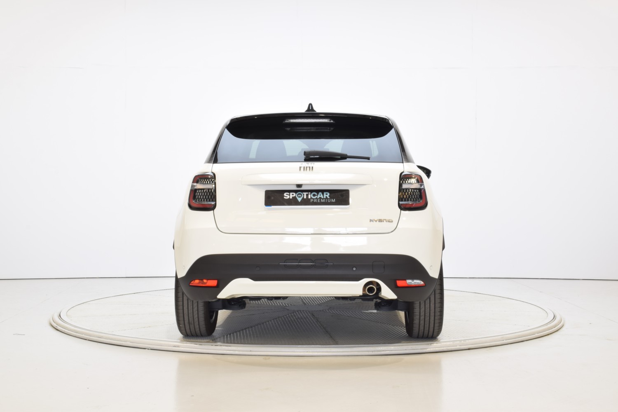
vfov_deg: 23.8
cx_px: 309
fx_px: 978
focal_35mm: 57
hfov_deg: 35.1
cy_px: 206
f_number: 22
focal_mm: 38
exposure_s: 1.3
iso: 100
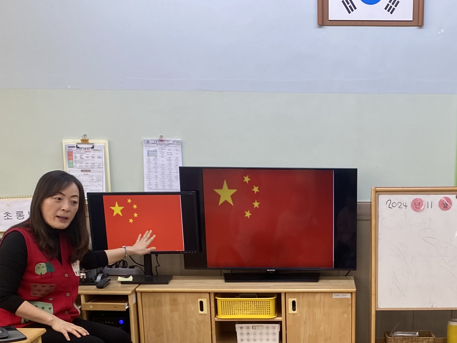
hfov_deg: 30.2
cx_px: 346
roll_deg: -0.8
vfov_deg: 22.0
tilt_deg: -16.8
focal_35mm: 63
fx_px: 832
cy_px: 380
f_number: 1.8
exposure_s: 1/120
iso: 50
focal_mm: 4.25
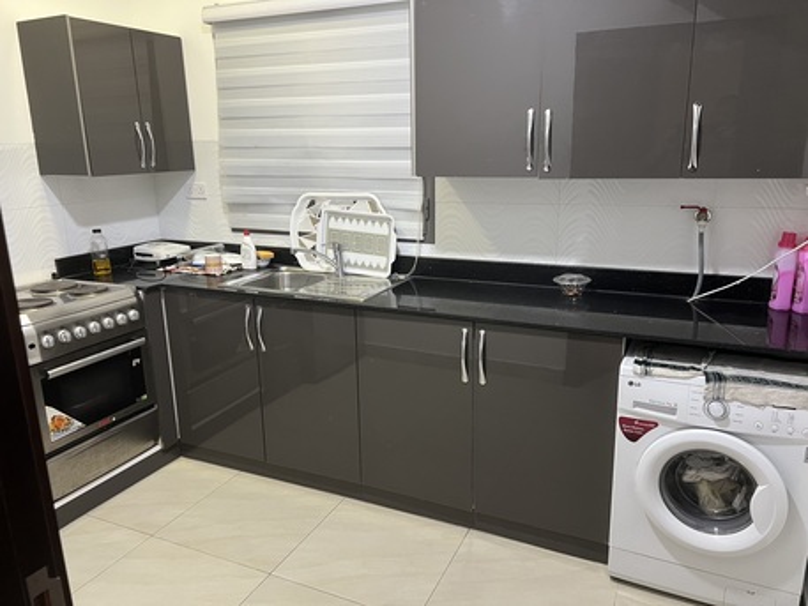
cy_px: 303
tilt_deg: -14.2
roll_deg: +0.9
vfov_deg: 53.1
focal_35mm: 26
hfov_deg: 67.3
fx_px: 607
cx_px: 404
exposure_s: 1/50
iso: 250
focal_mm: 5.7
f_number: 1.5
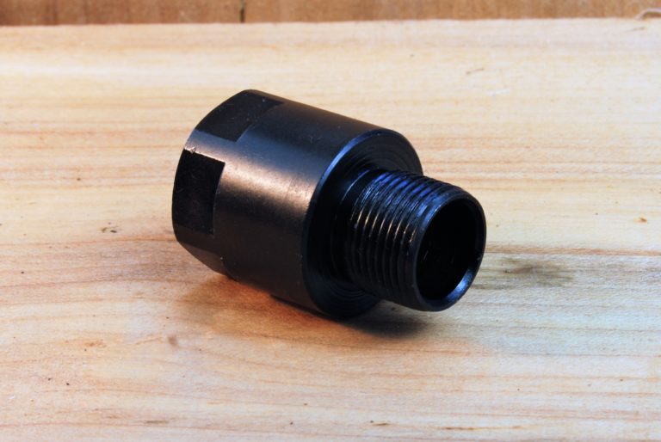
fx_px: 1516
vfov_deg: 16.6
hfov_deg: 24.6
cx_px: 330
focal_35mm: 82
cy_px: 221
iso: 200
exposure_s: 1/6
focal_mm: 55
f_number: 20
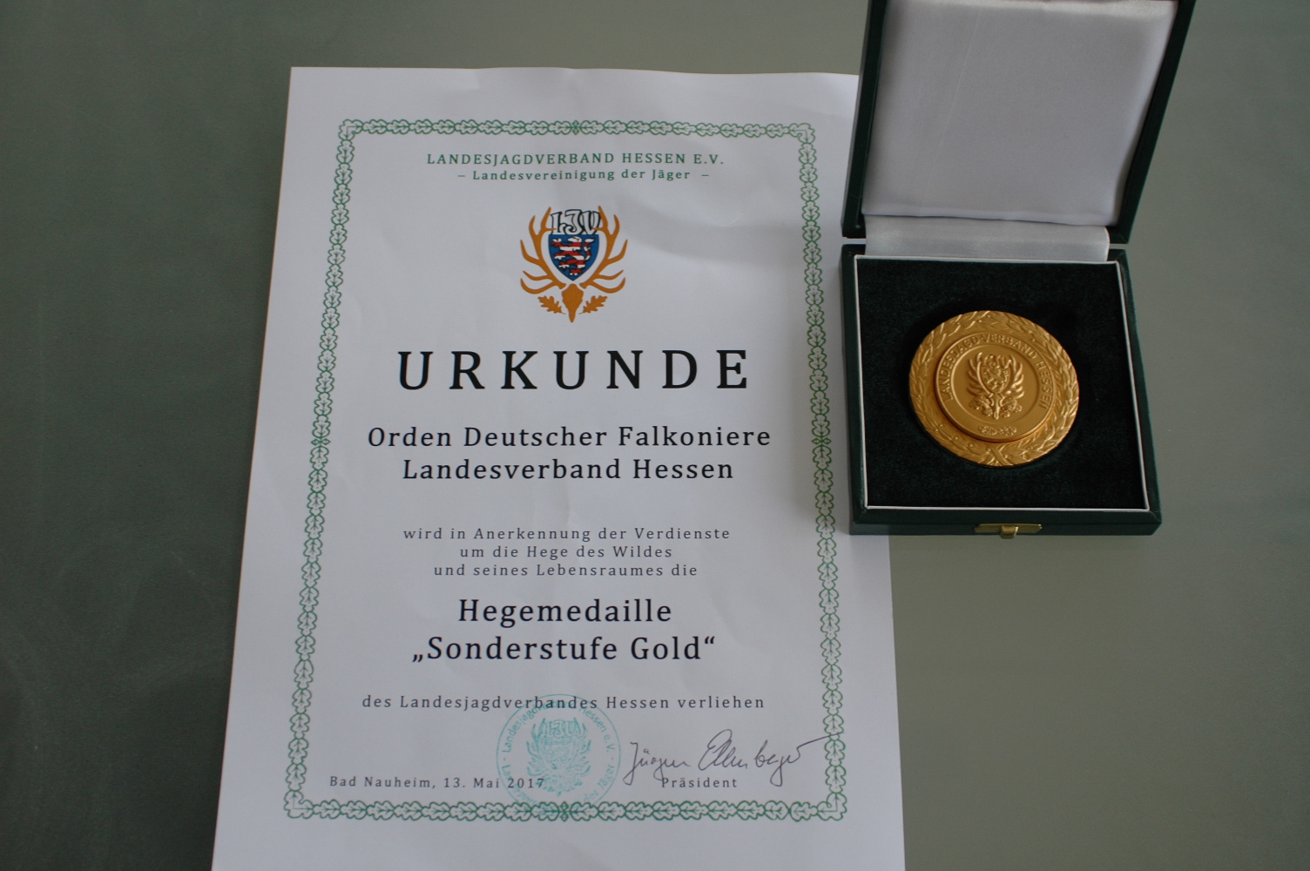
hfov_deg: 46.4
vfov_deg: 31.8
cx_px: 655
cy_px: 436
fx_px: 1527
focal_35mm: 42
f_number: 4.5
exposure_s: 1/80
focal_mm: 28
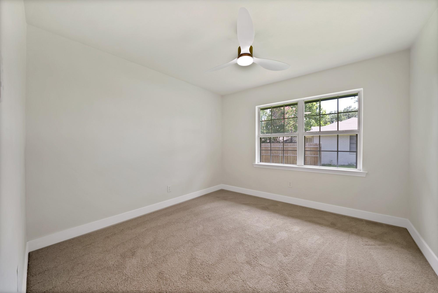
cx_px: 219
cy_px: 146
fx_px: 146
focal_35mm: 12
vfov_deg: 90.1
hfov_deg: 112.6
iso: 640
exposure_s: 1/20
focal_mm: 12
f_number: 9
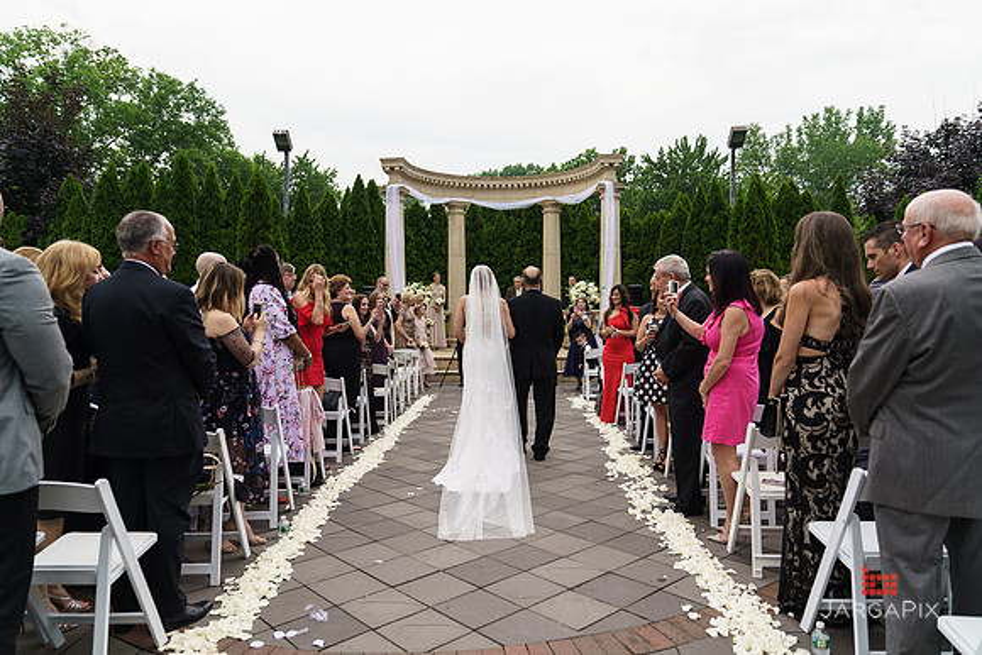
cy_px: 328
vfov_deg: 53.2
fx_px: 655
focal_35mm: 24
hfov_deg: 73.7
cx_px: 491
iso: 125
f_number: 2.8
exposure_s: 1/320
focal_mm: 24
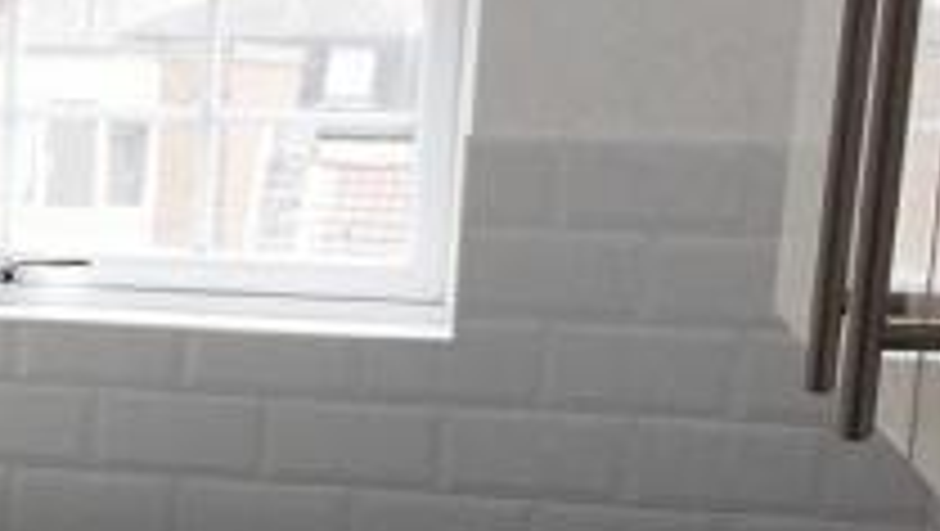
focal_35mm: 88
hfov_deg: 22.7
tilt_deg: -12.7
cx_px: -101
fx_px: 2195
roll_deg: -0.6
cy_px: 542
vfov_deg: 13.6
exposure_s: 1/331
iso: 32
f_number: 2.2
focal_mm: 4.15
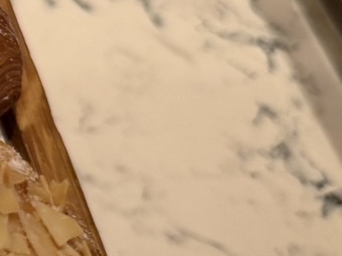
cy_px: 51
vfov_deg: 10.5
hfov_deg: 11.1
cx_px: -547
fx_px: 1393
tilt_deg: -47.4
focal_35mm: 141
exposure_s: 1/50
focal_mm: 6.76
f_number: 1.78
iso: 125
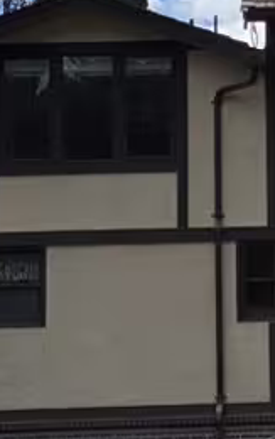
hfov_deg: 6.0
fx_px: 2596
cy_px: 164
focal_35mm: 217
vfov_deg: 9.7
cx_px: 445
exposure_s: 1/3690
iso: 20
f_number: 2
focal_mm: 6
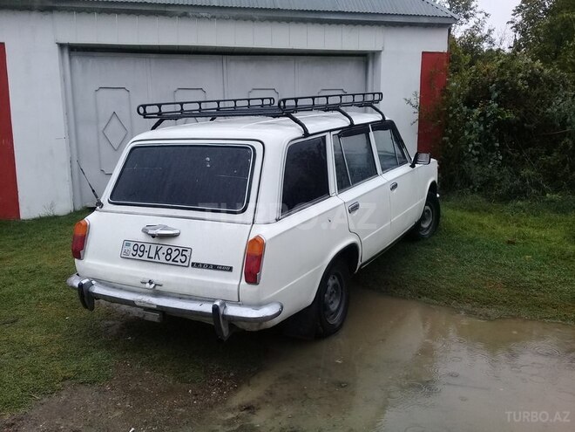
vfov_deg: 45.4
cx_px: 288
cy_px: 216
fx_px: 515
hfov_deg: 58.4
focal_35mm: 31
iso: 50
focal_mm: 3.3
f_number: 2.2
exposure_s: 1/245
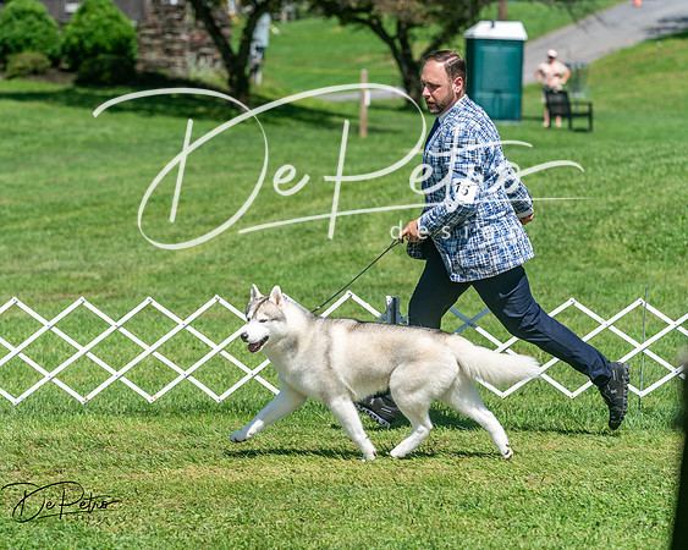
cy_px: 243
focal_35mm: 170
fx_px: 3466
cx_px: 291
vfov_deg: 9.1
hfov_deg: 11.3
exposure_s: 1/1000
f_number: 4.5
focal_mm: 133
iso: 80
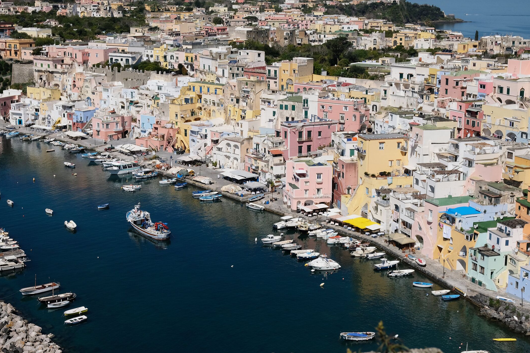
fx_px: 839
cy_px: 164
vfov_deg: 23.8
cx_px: 252
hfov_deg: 35.0
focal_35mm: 57
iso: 400
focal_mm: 33
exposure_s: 1/2200
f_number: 7.1
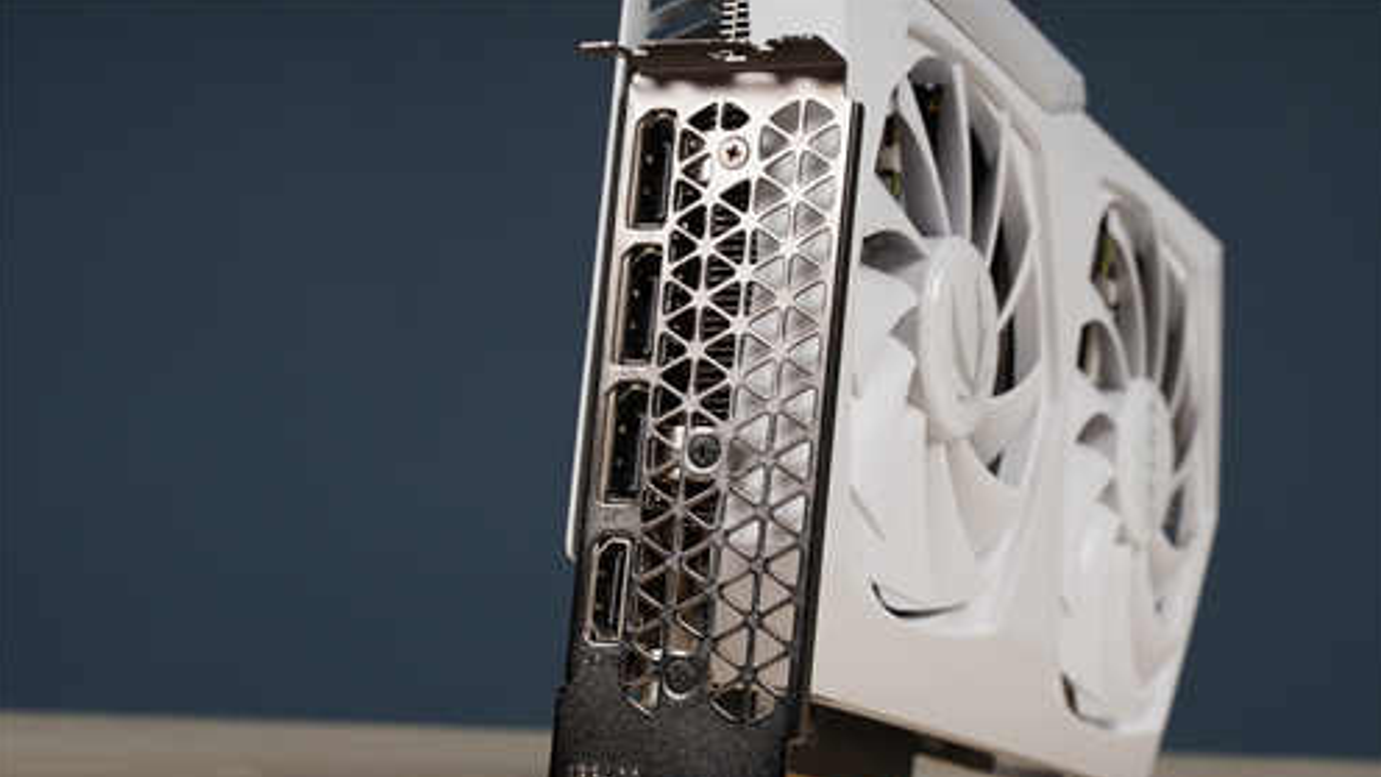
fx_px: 2783
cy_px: 458
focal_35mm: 76
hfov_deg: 27.9
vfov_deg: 15.9
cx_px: 690
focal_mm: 48
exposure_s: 1/160
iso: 100
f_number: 11
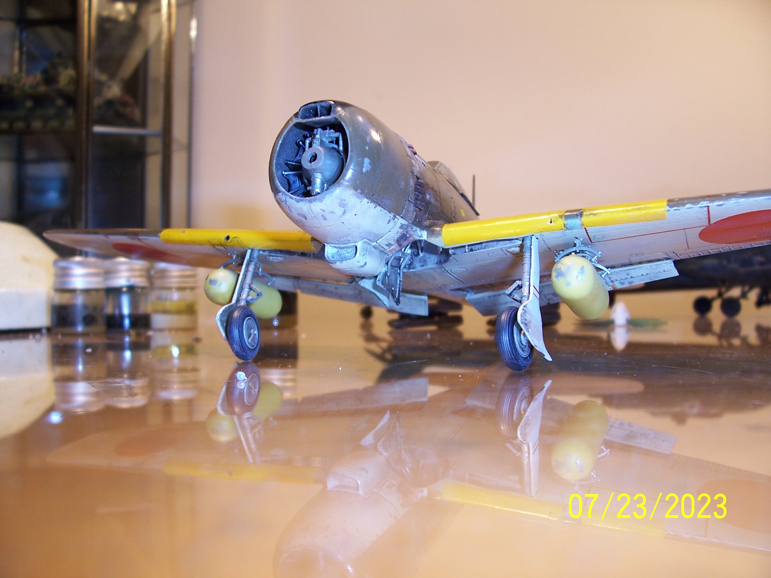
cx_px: 386
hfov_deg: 54.0
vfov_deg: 41.8
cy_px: 289
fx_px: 757
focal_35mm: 34
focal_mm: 5.6
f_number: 2.7
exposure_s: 1/60
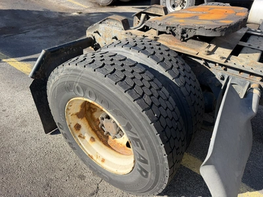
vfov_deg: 56.8
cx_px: 132
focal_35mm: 24
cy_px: 98
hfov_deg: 71.6
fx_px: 182
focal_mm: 6.76
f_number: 1.78
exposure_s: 1/1361
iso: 100
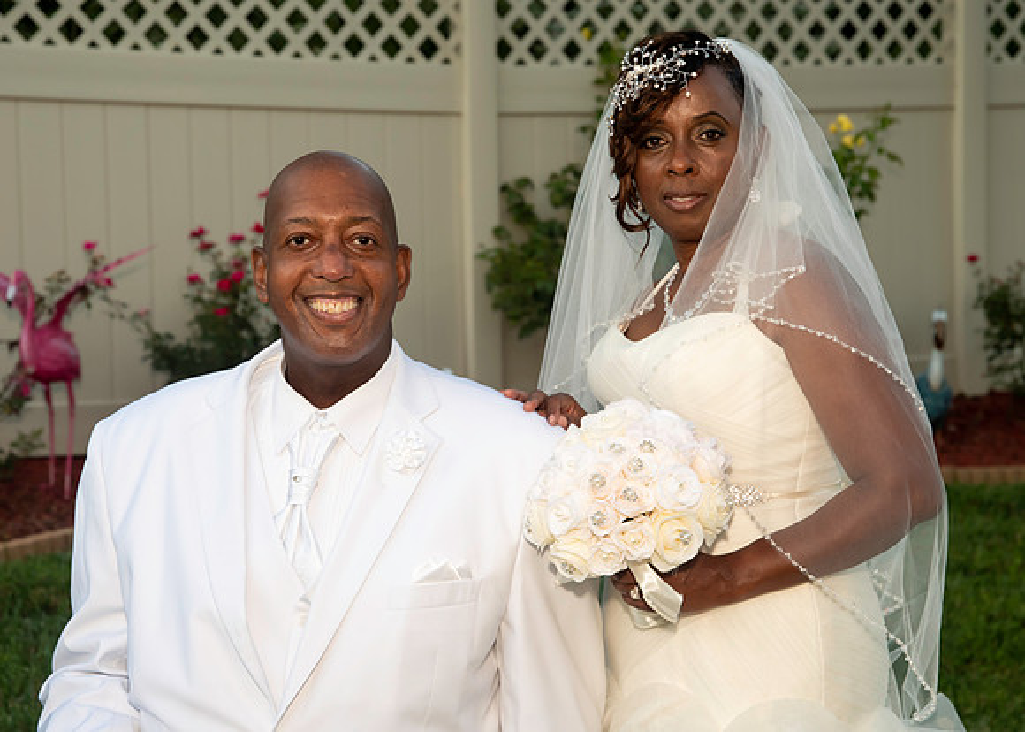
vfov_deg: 16.0
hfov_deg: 22.3
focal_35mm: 89
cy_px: 388
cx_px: 459
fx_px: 2603
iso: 400
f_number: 4.5
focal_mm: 46
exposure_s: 1/250
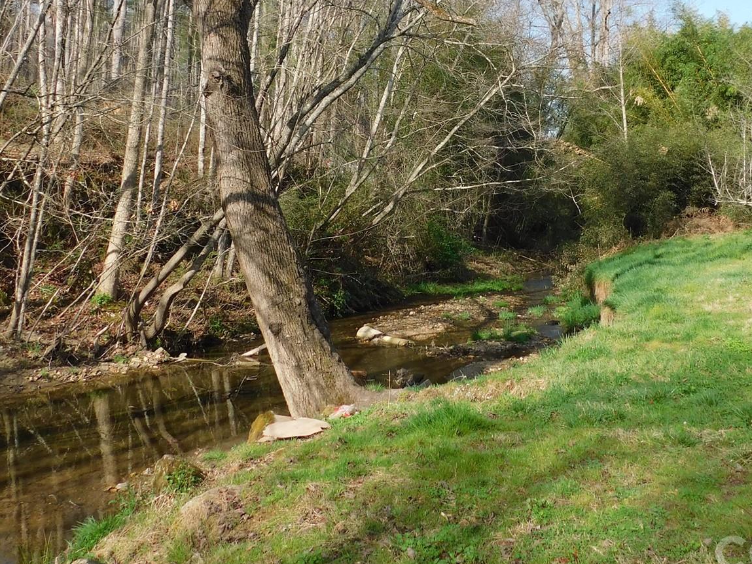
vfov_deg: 33.9
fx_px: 891
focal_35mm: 41
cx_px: 439
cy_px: 100
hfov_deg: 45.6
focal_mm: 4
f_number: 3
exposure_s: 1/800
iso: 125
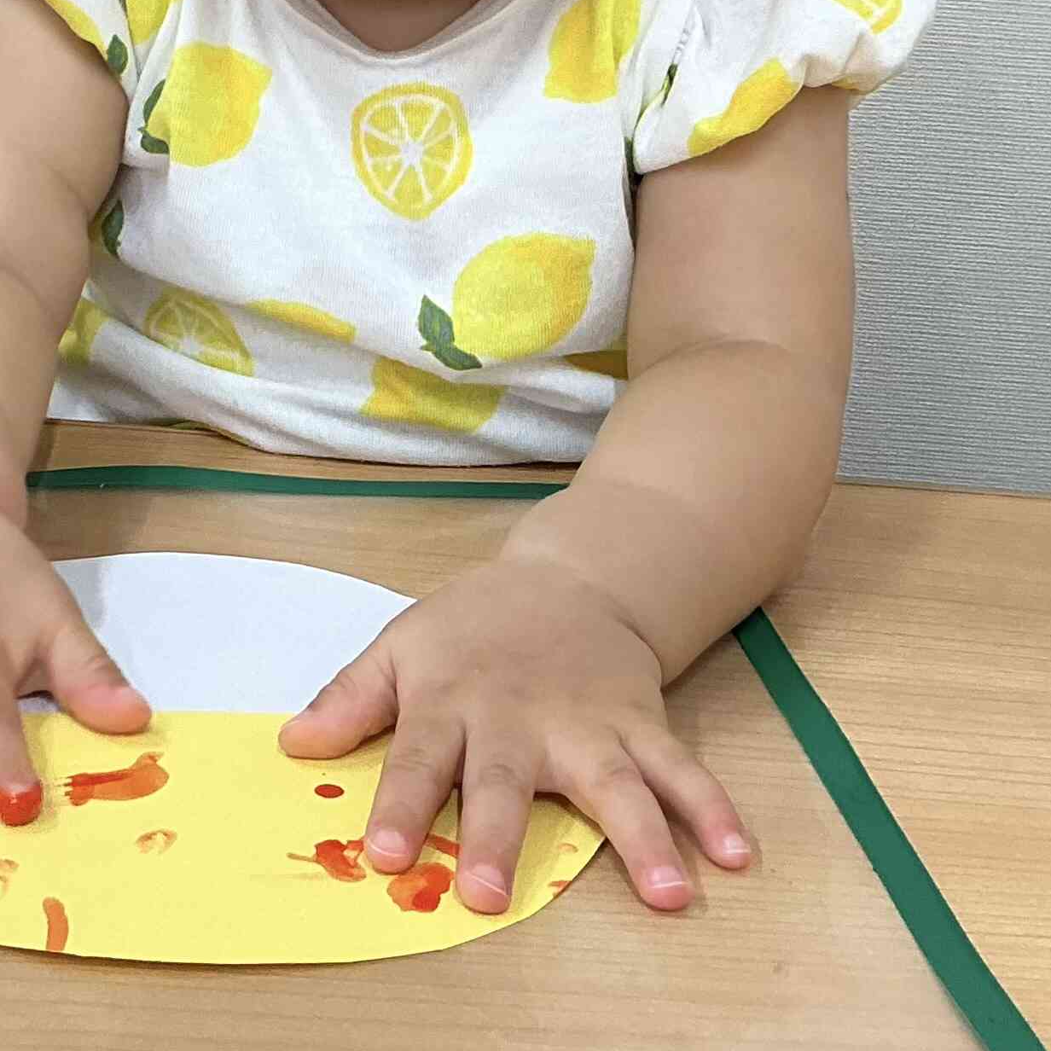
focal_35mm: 83
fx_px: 2851
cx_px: 322
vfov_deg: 20.4
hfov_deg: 20.8
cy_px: 97
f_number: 1.8
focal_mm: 3
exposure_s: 1/60
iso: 32
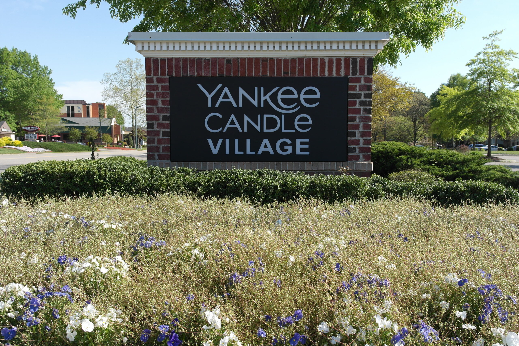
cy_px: 173
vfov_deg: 40.0
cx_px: 260
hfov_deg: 57.2
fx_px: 476
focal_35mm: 33
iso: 100
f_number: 5.6
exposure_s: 1/250
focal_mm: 22
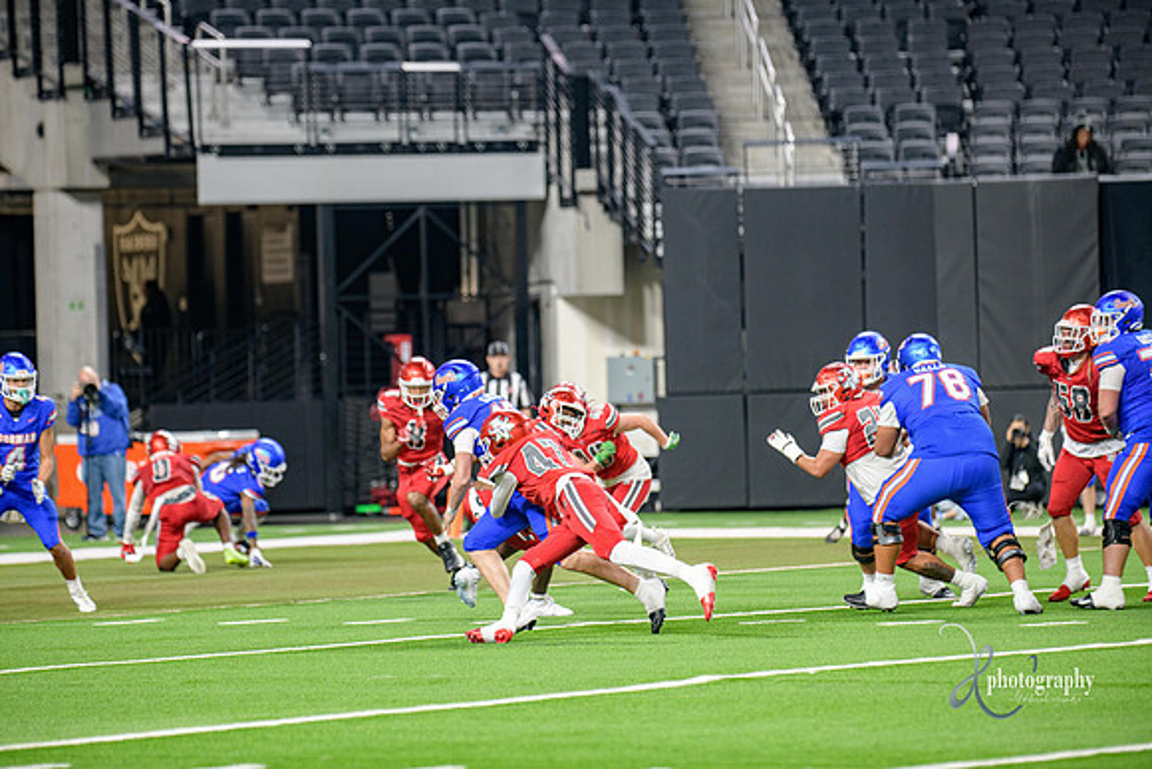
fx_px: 7041
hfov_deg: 9.4
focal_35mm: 220
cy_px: 384
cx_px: 576
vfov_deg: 6.2
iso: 1000
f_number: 2.8
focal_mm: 220
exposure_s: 1/400
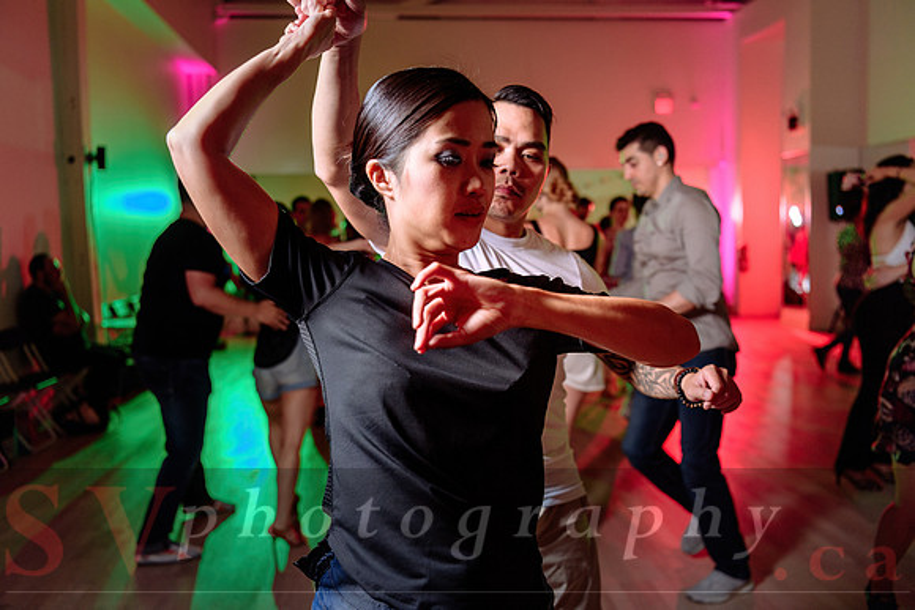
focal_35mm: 34
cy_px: 305
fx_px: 864
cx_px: 458
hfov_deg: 55.8
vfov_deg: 38.9
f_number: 2.8
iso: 800
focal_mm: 34
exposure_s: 1/100
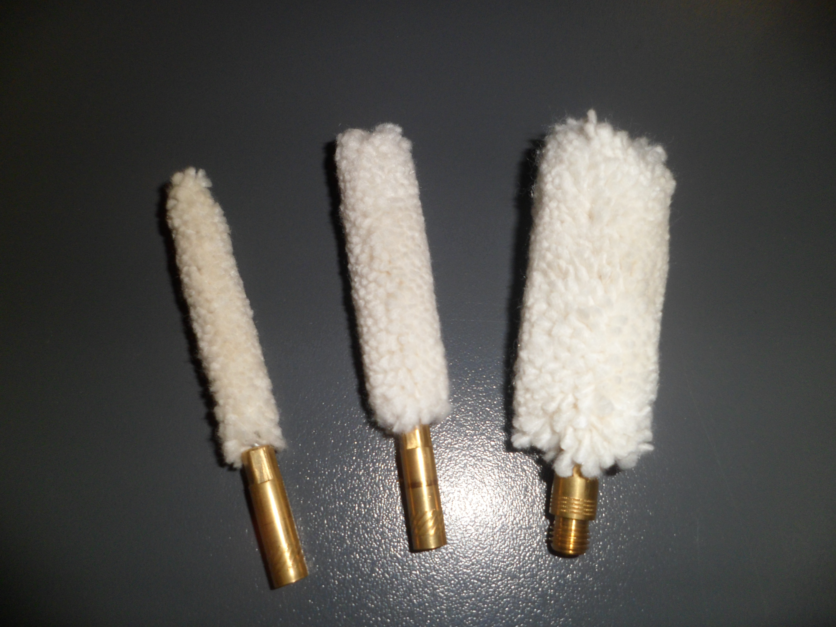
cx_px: 418
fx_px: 628
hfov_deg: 67.3
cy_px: 314
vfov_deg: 53.1
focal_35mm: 26
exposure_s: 1/15
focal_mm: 4.9
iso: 100
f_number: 9.4
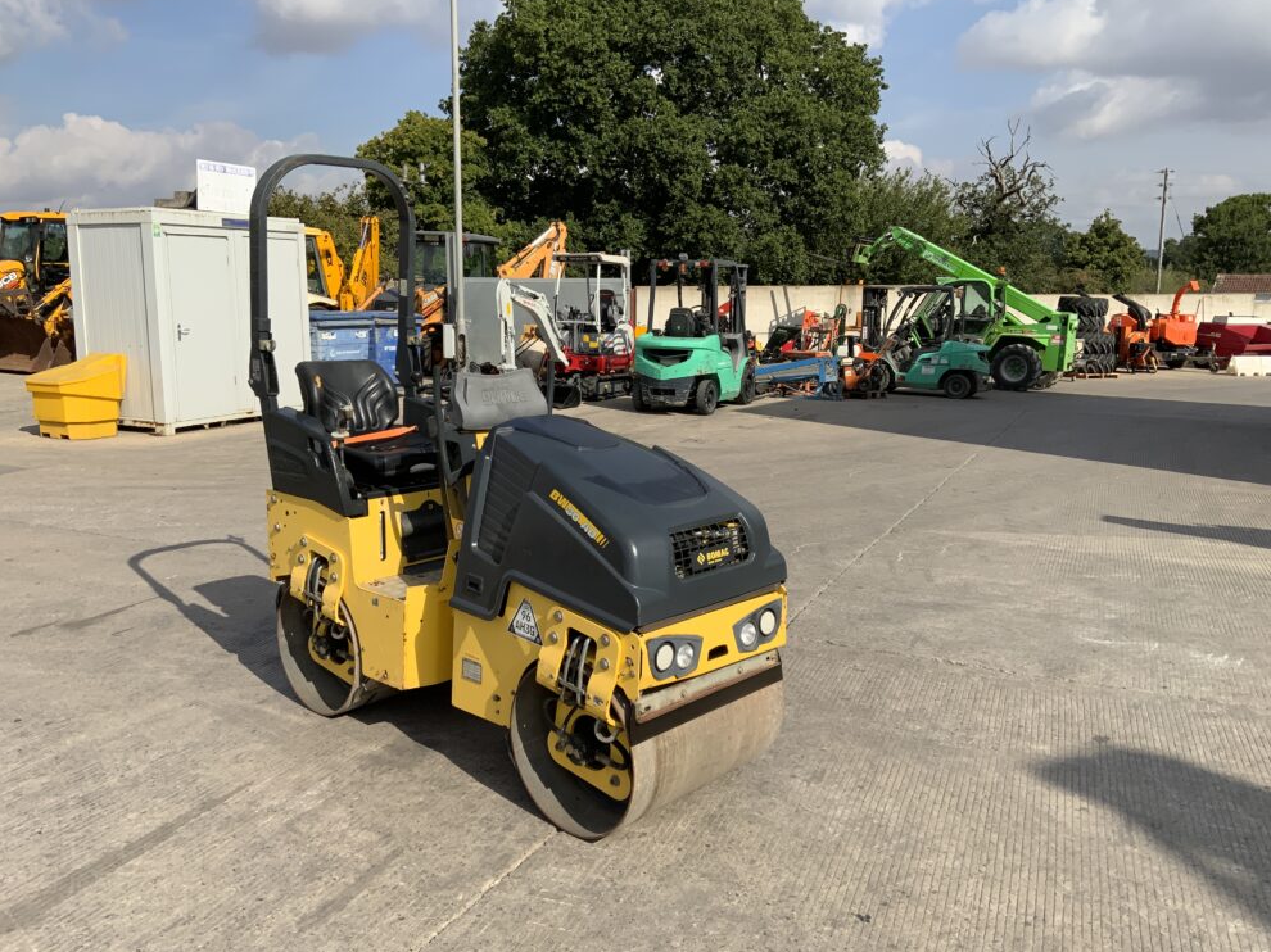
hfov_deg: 60.0
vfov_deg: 46.8
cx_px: 636
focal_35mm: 30
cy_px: 484
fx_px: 1101
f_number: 1.8
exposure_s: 1/2320
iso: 16
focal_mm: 3
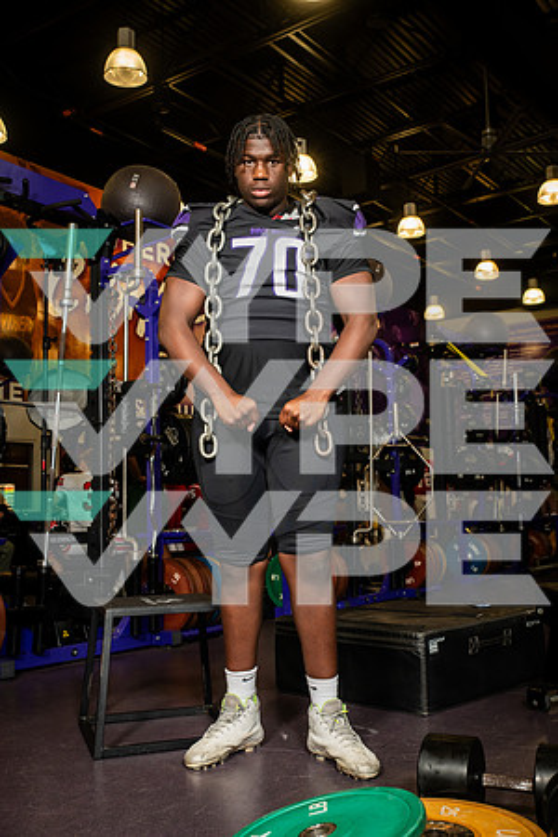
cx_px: 279
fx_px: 837
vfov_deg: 53.1
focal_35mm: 36
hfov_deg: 36.9
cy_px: 418
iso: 500
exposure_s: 1/250
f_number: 5.6
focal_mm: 36
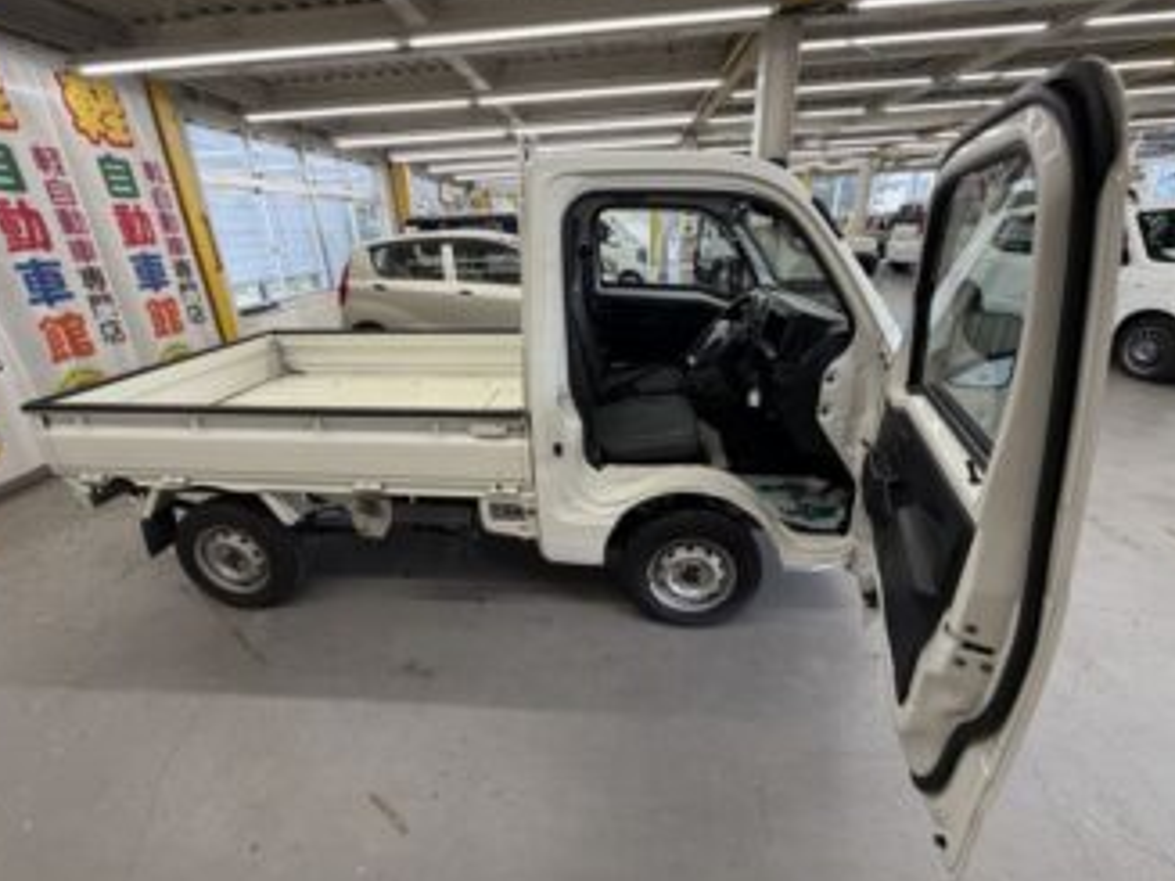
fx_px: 509
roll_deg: +3.1
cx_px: 579
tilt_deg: -20.1
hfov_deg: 98.2
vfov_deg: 81.7
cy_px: 419
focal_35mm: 15
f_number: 2.2
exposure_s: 1/100
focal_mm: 2.22
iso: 200
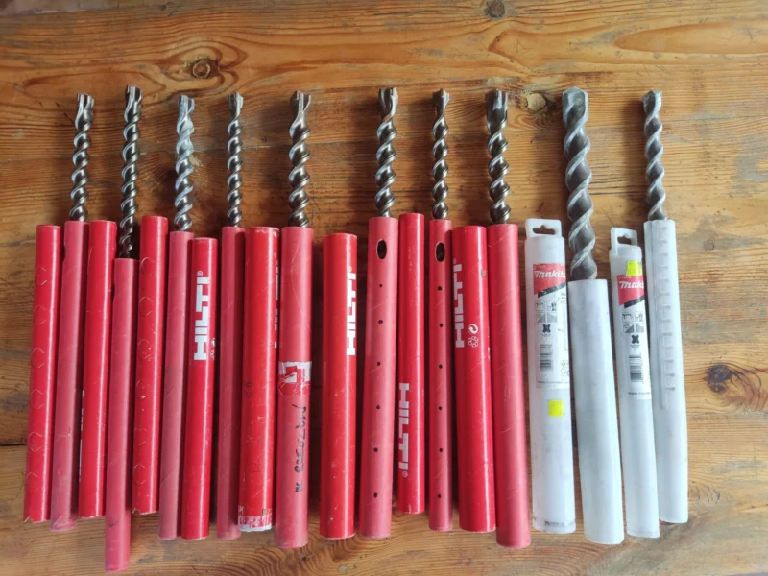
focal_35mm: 25
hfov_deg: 69.4
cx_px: 384
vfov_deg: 54.9
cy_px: 288
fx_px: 555
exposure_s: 1/100
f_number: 1.79
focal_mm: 4.71
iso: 53
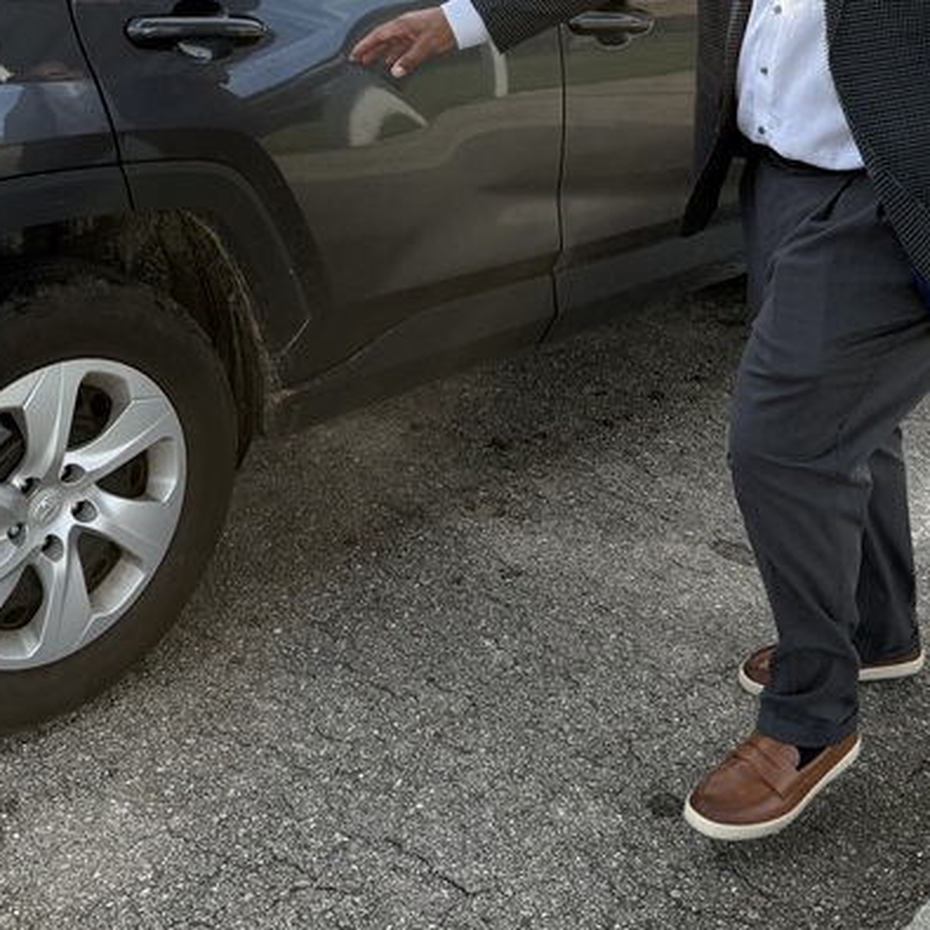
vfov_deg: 29.9
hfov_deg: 31.0
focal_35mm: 55
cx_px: 534
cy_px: 113
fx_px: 1672
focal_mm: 6.76
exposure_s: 1/1230
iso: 100
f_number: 1.78
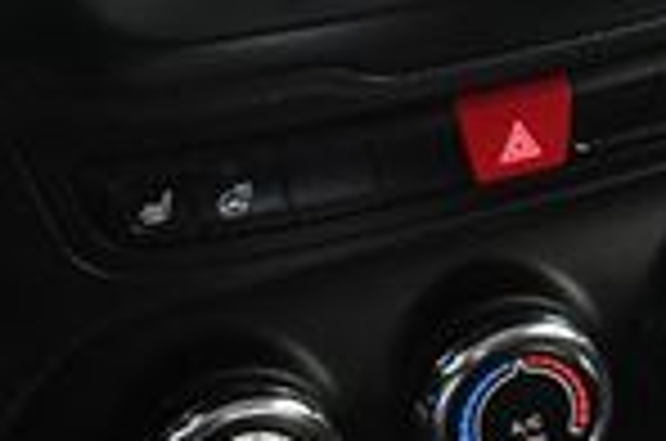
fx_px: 2160
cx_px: 504
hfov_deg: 17.4
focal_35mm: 117
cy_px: -342
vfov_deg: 10.9
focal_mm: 18
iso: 1800
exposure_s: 1/125
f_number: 3.5
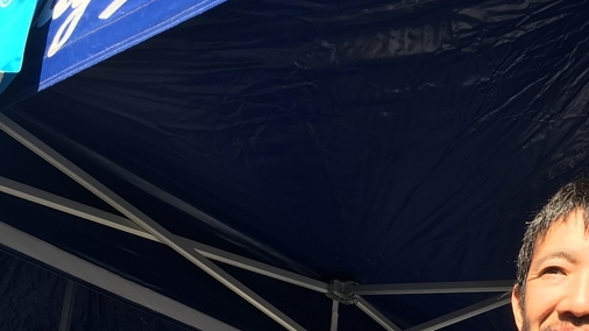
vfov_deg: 17.7
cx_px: 431
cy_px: 422
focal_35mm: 64
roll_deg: -1.9
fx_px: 999
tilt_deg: +16.5
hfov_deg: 32.3
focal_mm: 4.15
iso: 25
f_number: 2.2
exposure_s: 1/553
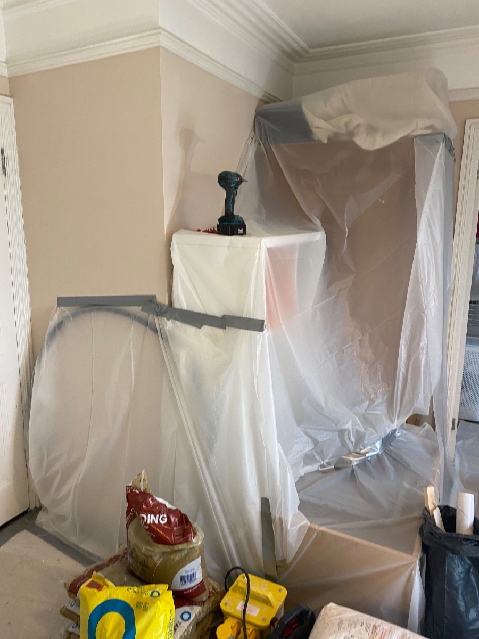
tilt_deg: -11.4
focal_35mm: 26
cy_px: 320
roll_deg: +0.1
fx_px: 480
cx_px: 240
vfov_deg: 67.3
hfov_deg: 53.1
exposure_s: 1/50
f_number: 1.8
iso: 100
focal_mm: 4.25
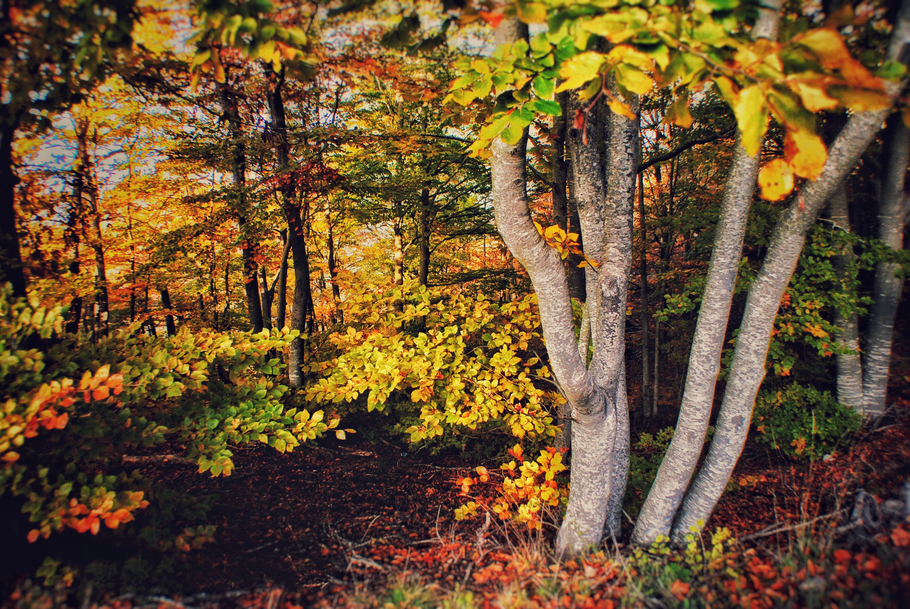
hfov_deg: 57.2
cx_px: 455
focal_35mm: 33
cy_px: 304
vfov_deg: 40.1
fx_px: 835
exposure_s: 1/200
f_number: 4
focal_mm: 22
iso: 100
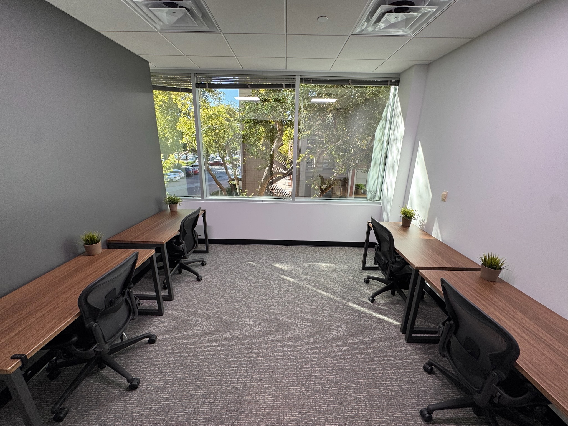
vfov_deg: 85.7
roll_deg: -0.9
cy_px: 213
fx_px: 230
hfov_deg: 102.1
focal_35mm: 14
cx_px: 284
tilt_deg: -16.6
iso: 80
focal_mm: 2.22
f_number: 2.2
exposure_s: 1/120
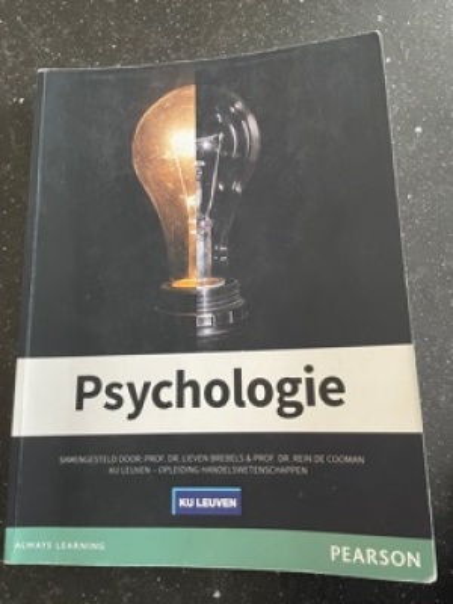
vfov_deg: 67.3
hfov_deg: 53.1
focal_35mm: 26
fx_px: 454
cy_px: 302
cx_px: 226
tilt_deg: -77.7
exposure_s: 1/51
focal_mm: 4.2
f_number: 1.6
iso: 500
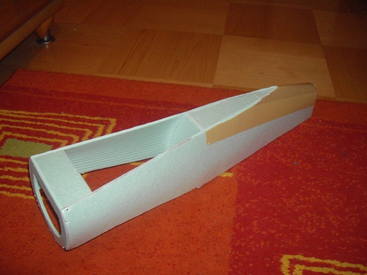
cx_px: 184
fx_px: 403
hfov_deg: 49.0
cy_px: 138
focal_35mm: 38
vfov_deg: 37.7
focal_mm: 7.9
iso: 400
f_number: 2.8
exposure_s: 1/40
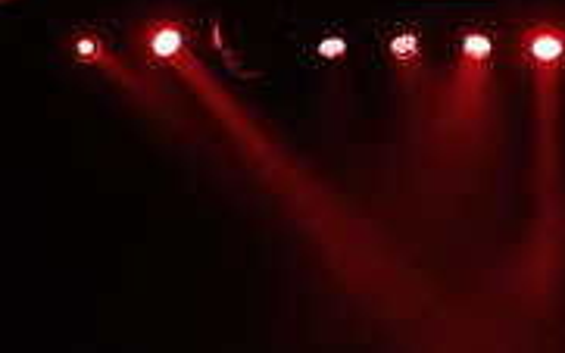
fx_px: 4079
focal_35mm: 265
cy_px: 548
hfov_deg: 7.9
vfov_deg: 4.9
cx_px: 453
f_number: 2.8
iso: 1600
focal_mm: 78
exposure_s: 1/200
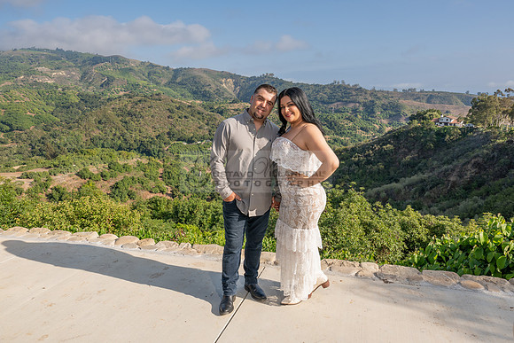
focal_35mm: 25
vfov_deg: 51.5
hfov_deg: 71.7
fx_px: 356
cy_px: 165
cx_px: 267
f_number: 11
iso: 200
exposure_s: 1/200
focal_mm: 24
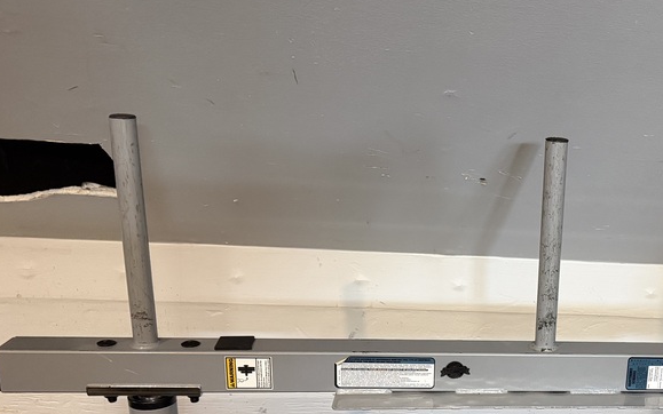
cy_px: 332
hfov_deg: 41.9
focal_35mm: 45
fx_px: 813
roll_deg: -4.4
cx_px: 554
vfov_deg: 28.0
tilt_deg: -19.4
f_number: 1.78
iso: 640
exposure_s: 1/60
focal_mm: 6.76
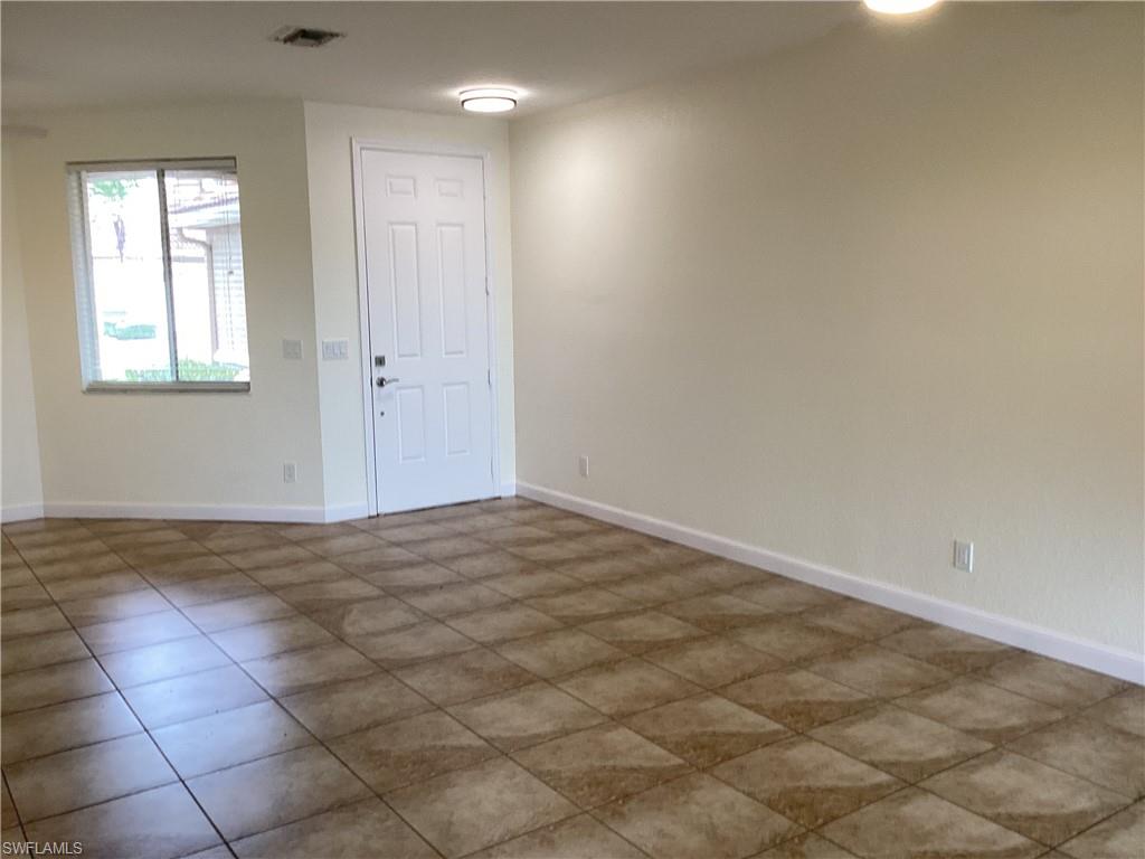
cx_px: 572
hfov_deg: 58.4
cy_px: 430
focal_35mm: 31
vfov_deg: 45.4
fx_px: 1025
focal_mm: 3.3
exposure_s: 1/60
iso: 50
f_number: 2.4
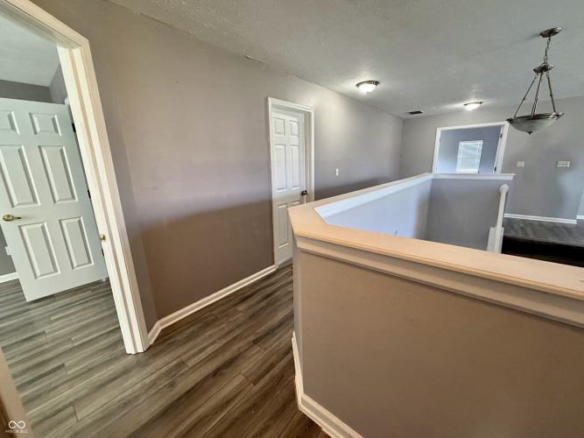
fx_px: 236
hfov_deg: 102.1
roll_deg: +1.3
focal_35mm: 14
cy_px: 219
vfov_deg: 85.7
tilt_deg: -14.5
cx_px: 292
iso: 320
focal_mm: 2.22
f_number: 2.2
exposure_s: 1/60
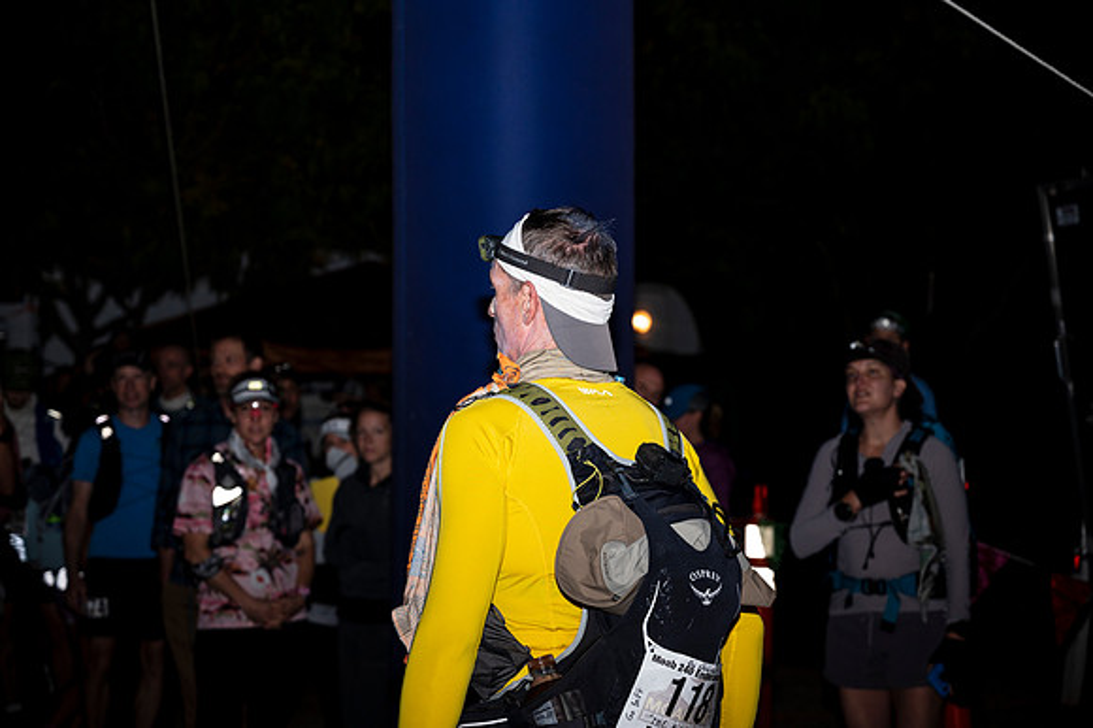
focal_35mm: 70
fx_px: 2124
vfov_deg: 19.4
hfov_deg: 28.9
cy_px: 364
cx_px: 546
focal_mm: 70
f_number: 4
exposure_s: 1/200
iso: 320
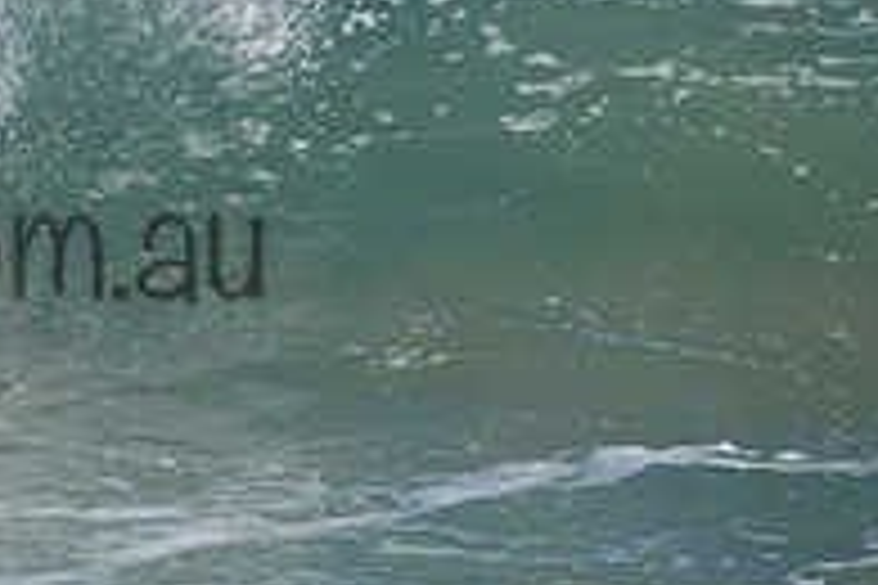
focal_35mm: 2235
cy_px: 196
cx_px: -212
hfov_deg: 0.9
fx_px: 54505
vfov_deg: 0.6
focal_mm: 500
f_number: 5.6
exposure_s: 1/4000
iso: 560
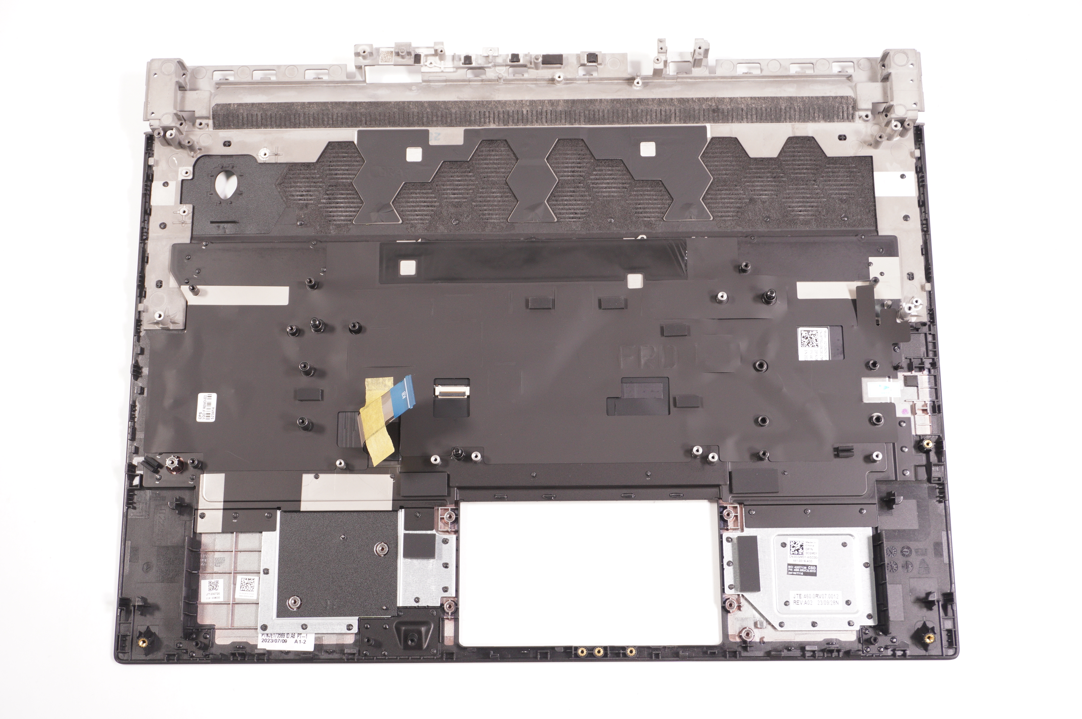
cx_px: 541
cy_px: 360
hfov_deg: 43.6
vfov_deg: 29.8
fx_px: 1351
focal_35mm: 45
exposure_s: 1/100
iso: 500
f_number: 5.6
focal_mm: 30
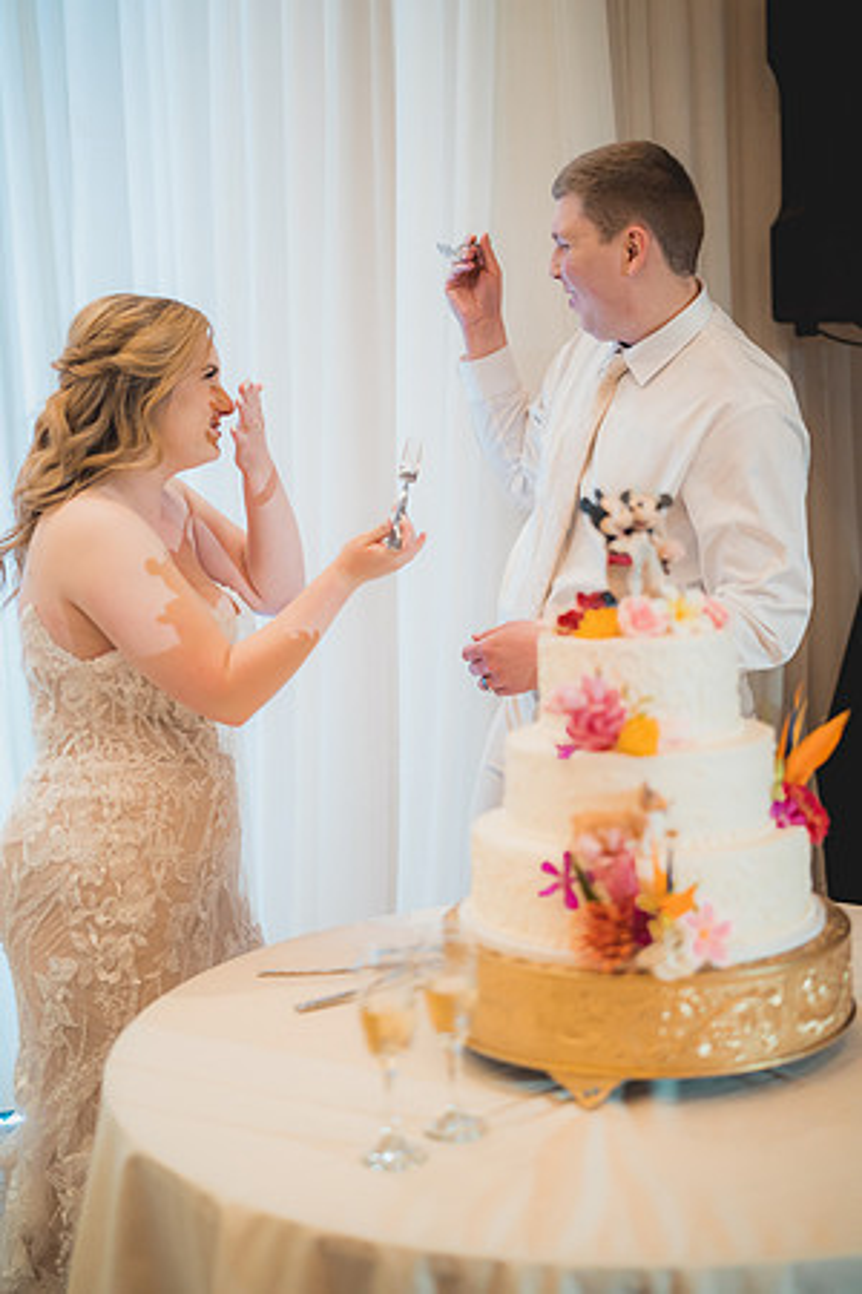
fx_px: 1796
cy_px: 647
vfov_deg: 39.6
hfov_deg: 27.0
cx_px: 431
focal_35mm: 50
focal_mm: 50
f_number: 1.4
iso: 1250
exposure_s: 1/500
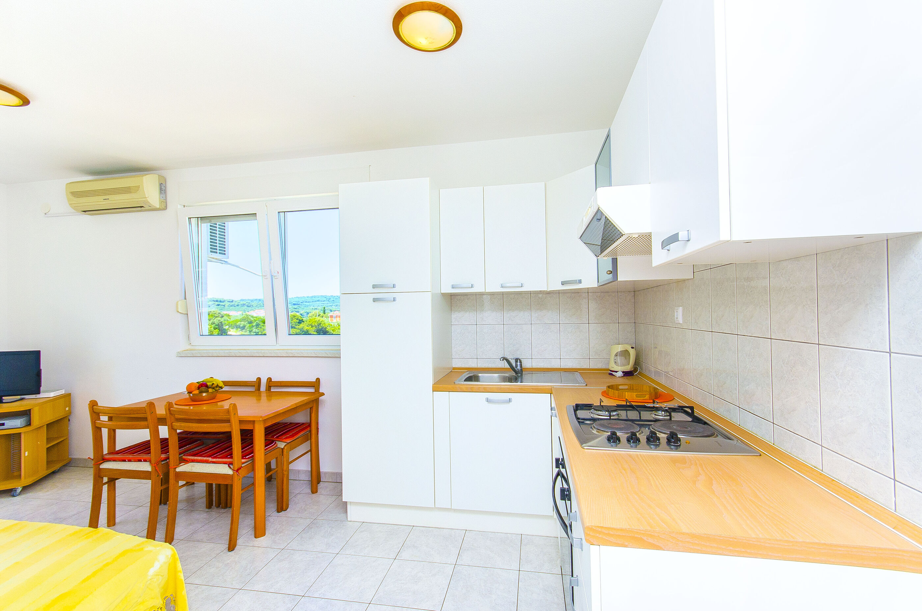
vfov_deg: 77.1
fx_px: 383
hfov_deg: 100.5
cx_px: 461
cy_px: 306
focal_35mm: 15
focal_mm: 10
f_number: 8
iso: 125
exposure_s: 1/160
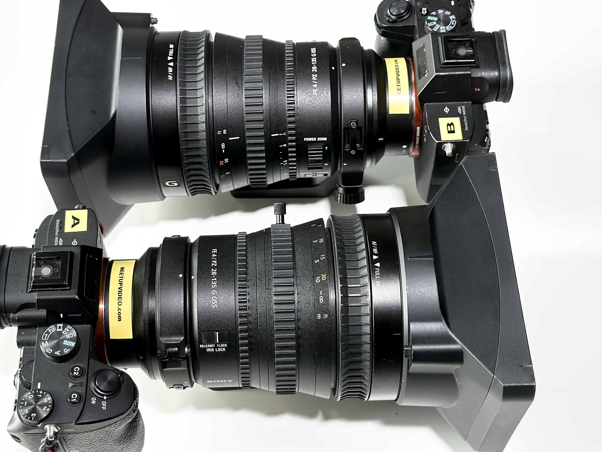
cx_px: 267
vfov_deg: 26.1
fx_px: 974
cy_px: 223
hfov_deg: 34.3
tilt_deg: -57.8
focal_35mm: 56
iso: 200
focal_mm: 6.86
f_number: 1.78
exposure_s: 1/60
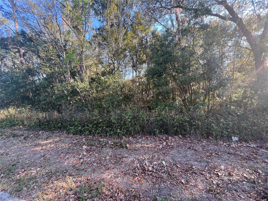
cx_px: 134
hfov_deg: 106.2
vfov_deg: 89.9
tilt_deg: +2.1
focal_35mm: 13
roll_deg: +3.8
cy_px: 100
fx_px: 101
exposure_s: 1/99
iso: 40
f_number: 1.8
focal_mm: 1.57
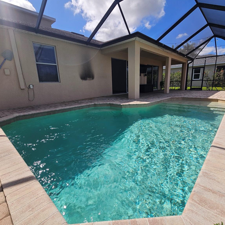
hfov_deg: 87.3
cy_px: 115
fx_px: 118
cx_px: 119
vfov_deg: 87.4
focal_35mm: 16
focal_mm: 2.2
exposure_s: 1/1894
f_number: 2.2
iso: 50
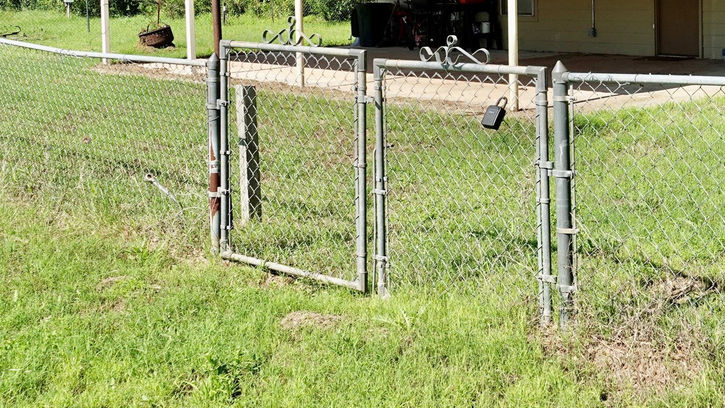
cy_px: 34
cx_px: 642
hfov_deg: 35.2
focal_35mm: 56
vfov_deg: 21.0
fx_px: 1077
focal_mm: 11.03
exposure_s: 1/640
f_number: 4
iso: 100
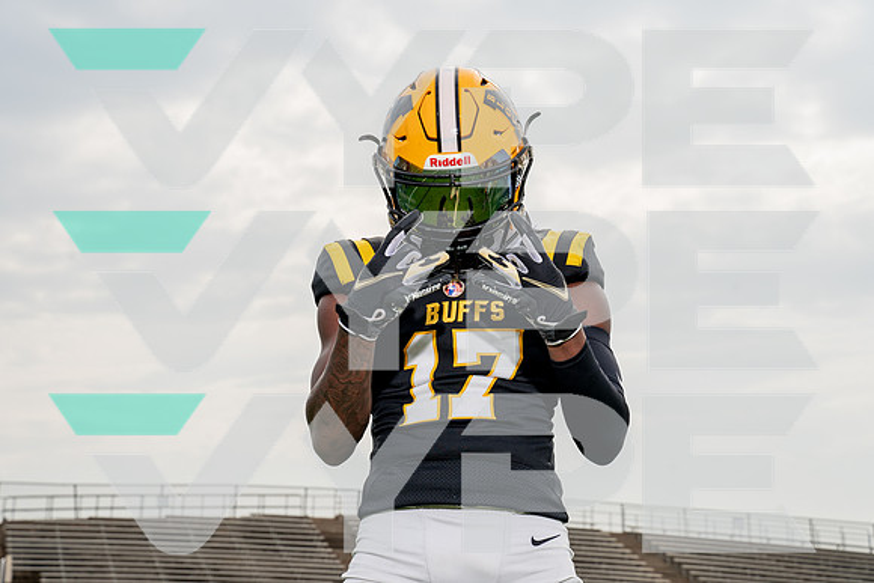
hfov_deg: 28.8
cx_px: 437
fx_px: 1700
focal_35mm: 70
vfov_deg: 19.5
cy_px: 292
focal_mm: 70
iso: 100
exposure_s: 1/250
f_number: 8
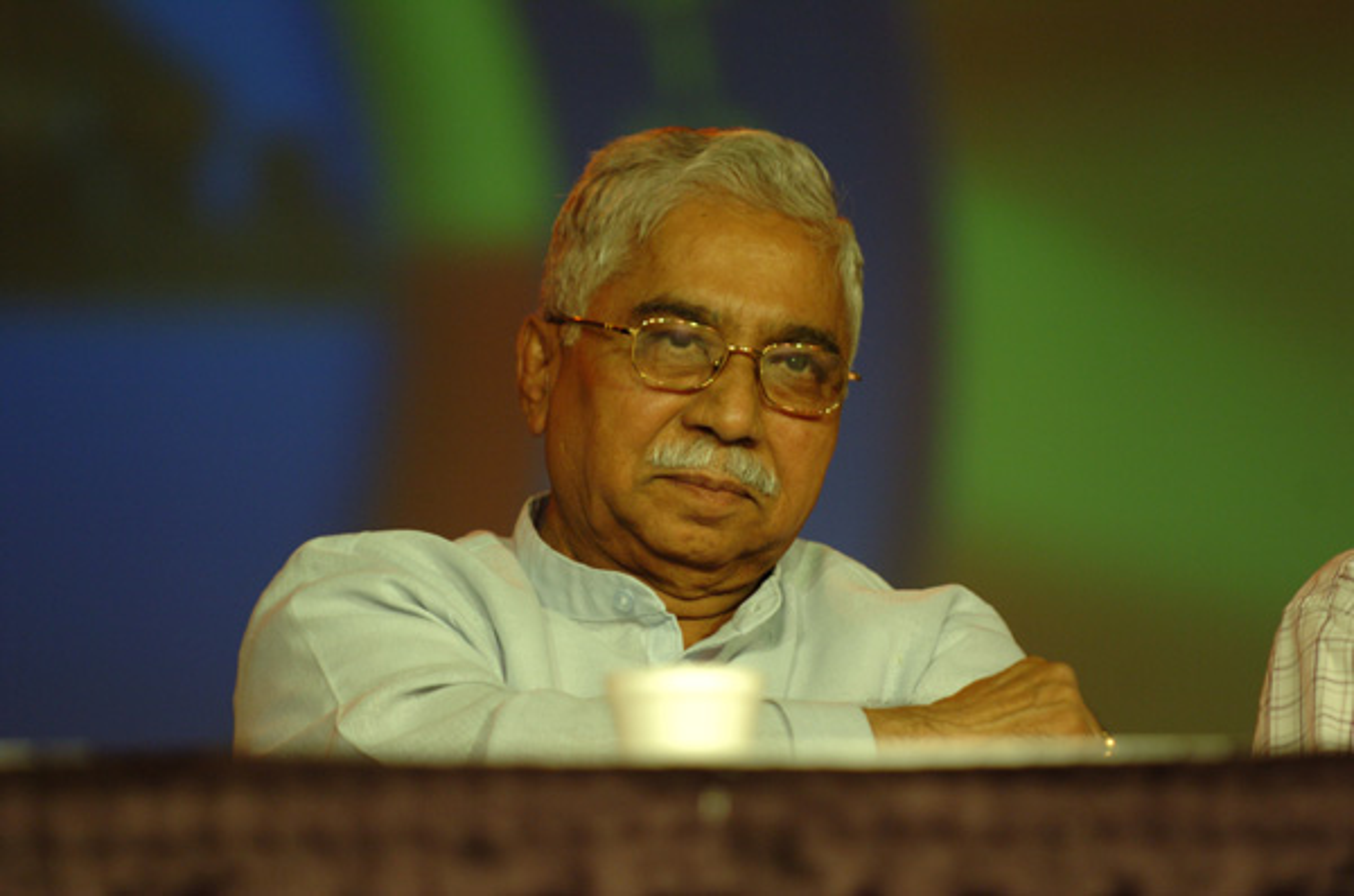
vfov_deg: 4.6
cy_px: 448
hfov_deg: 6.9
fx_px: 11256
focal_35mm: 300
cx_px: 677
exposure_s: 1/80
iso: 400
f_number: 2.8
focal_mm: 200
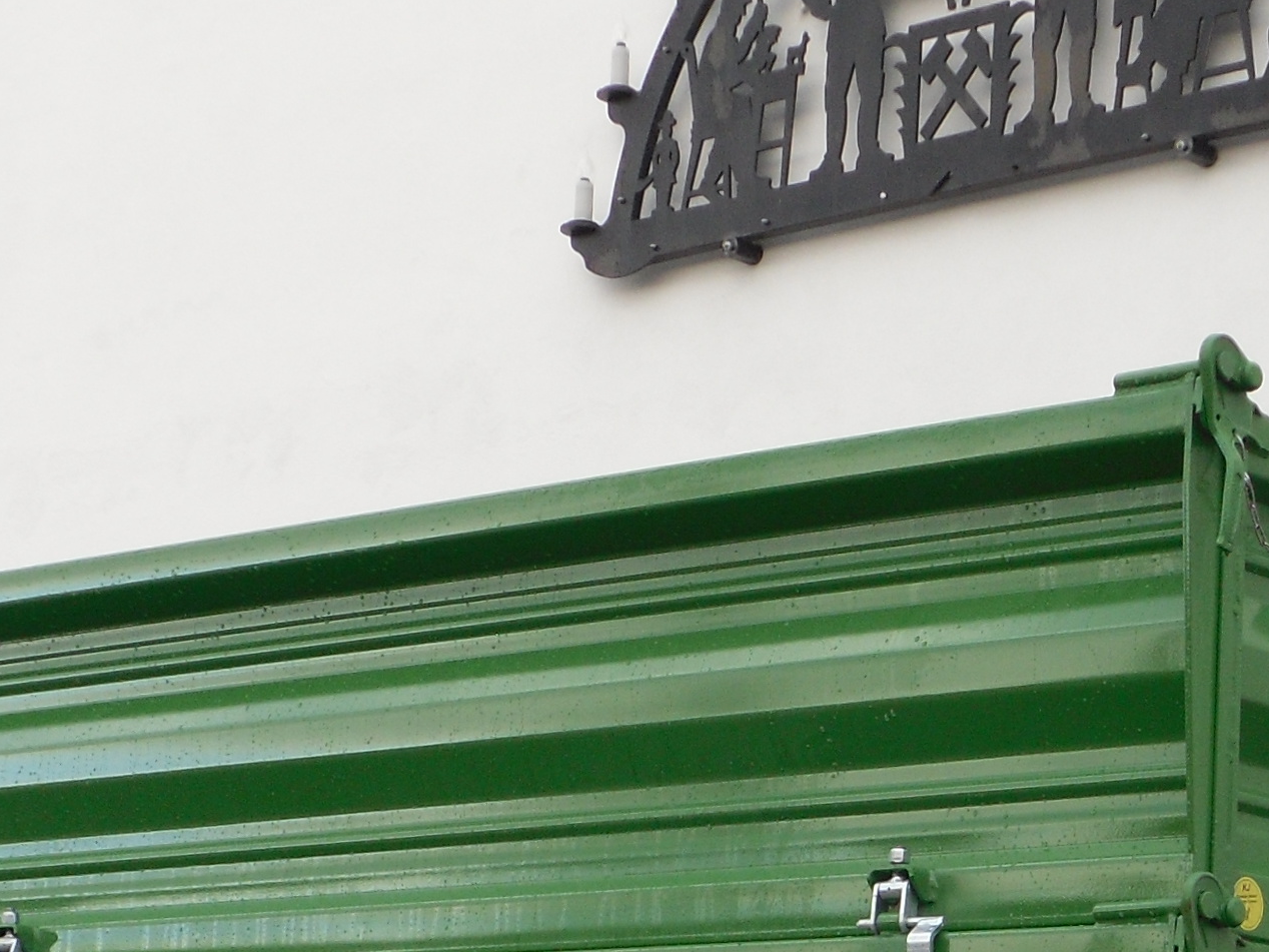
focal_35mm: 142
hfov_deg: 13.8
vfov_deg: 10.3
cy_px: 1012
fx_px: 5206
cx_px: 1003
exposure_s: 1/82
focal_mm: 6.3
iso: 100
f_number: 3.5
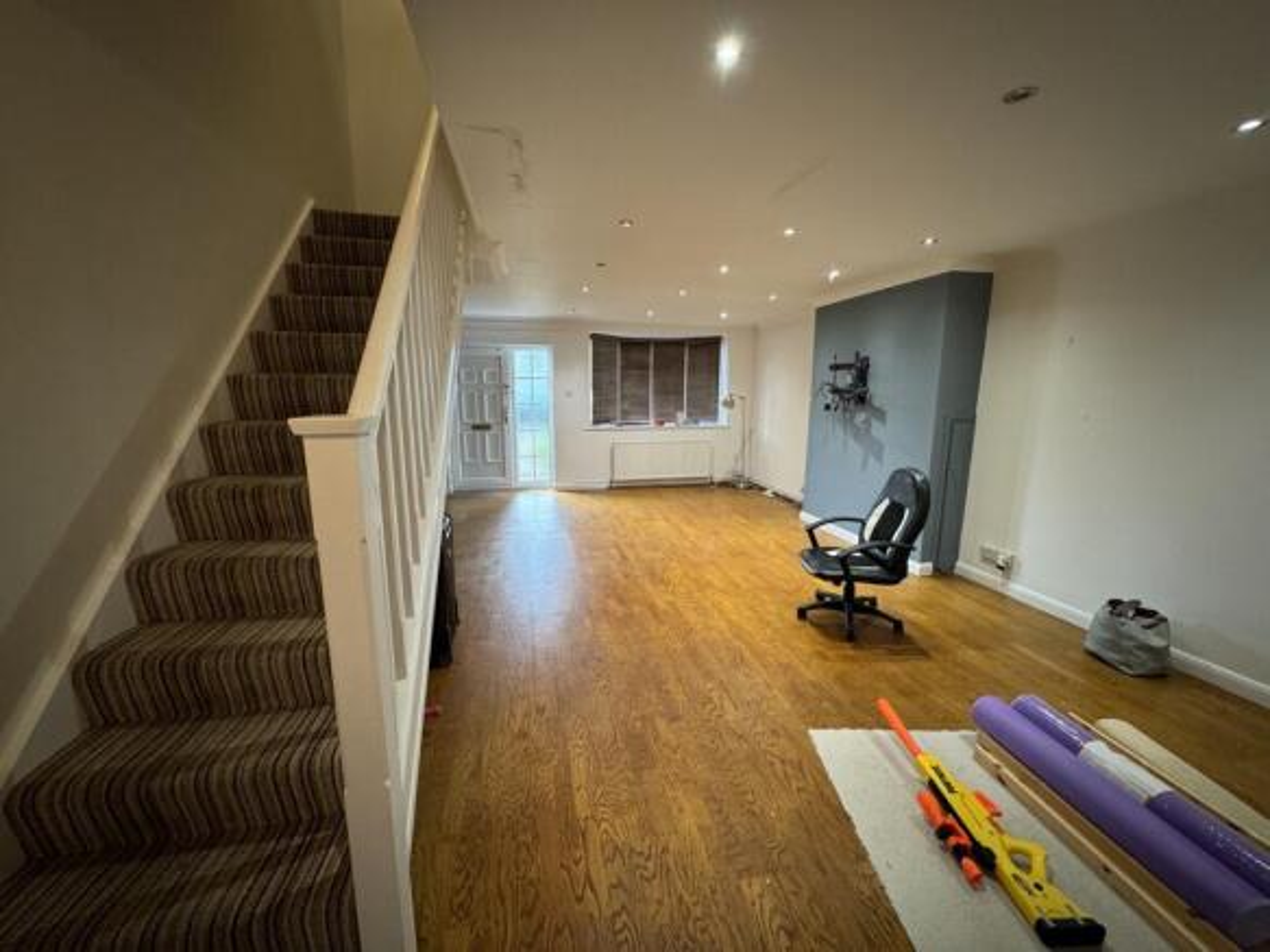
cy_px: 476
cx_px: 635
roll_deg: +0.0
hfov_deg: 102.1
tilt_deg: -9.3
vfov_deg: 85.7
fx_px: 514
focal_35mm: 14
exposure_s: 1/50
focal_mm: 2.22
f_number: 2.2
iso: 250
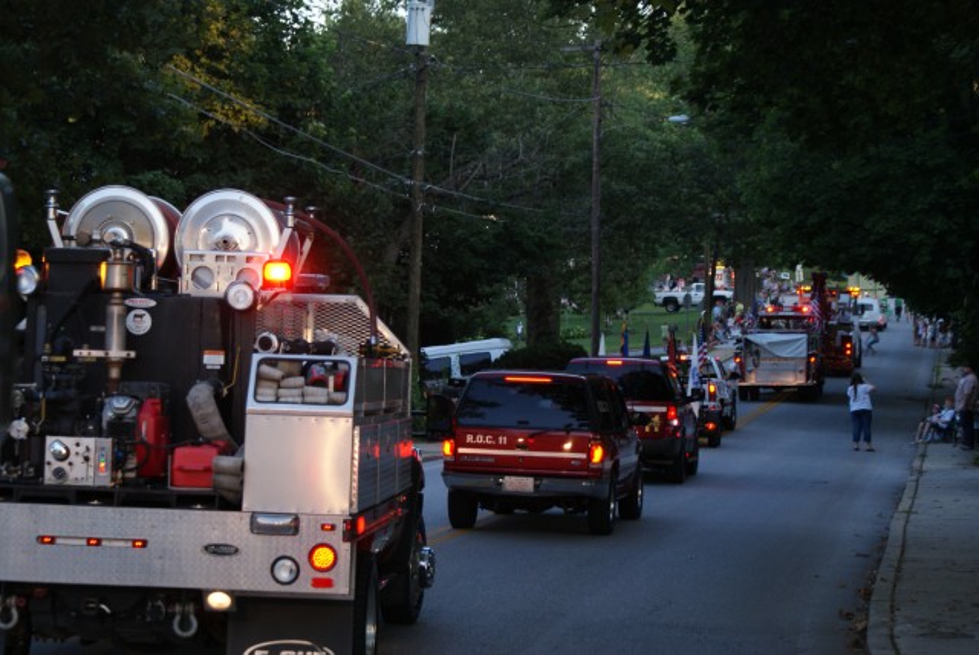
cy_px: 328
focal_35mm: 90
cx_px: 490
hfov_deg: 22.6
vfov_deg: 15.2
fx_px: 2450
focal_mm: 60
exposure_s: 1/100
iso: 320
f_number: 5.6
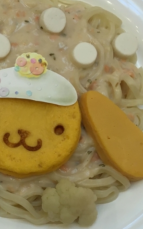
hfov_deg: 19.4
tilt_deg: -72.6
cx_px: 16
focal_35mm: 66
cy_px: 145
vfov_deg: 30.9
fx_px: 412
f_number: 2.2
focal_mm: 4.15
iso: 32
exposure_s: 1/40
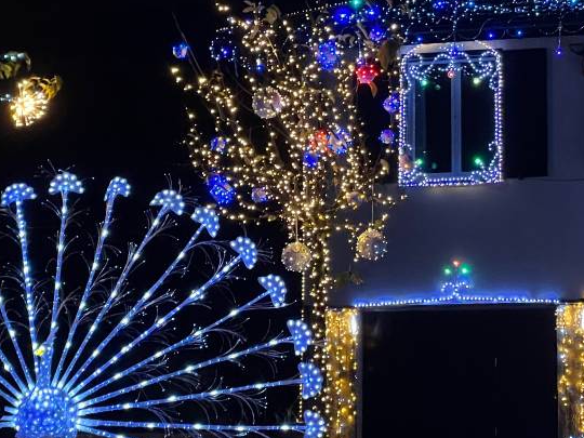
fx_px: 2463
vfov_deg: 10.1
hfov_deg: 13.4
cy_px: 81
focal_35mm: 146
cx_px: 527
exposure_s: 1/25
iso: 800
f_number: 2.8
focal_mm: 9
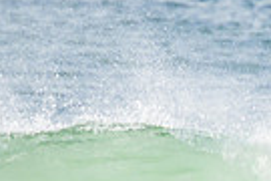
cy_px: 238
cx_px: 436
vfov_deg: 0.4
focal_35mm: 3433
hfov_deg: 0.6
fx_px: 25841
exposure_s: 1/2000
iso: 1000
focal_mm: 800
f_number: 11
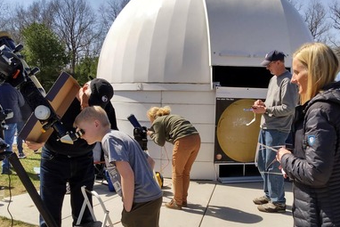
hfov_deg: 60.2
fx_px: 293
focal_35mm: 31
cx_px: 184
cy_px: 140
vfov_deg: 42.1
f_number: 2
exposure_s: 1/154
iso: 100
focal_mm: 3.54
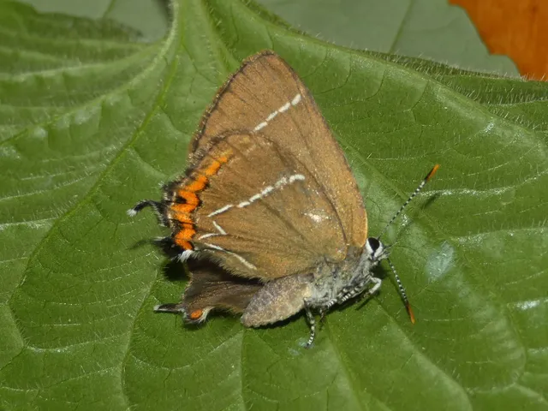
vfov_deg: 10.1
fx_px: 2327
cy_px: 206
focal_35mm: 147
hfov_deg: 13.4
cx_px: 274
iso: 80
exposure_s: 1/50
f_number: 5.4
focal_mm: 26.3
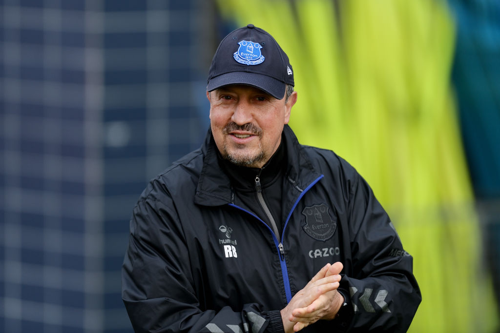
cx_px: 250
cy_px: 166
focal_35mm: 400
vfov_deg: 3.4
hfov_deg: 5.2
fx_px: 5556
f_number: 2.8
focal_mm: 400
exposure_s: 1/1000
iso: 320
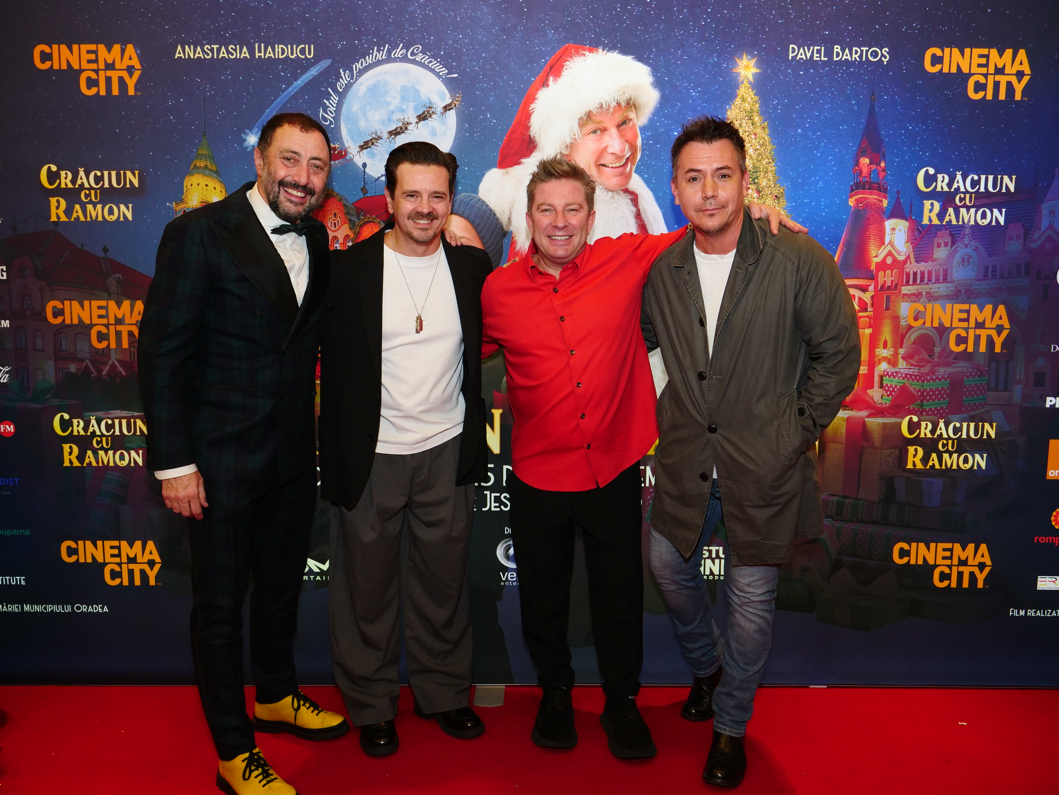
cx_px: 530
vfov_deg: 53.1
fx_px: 795
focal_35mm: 26
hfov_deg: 67.3
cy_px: 398
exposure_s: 1/125
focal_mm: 13
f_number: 3.5
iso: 800
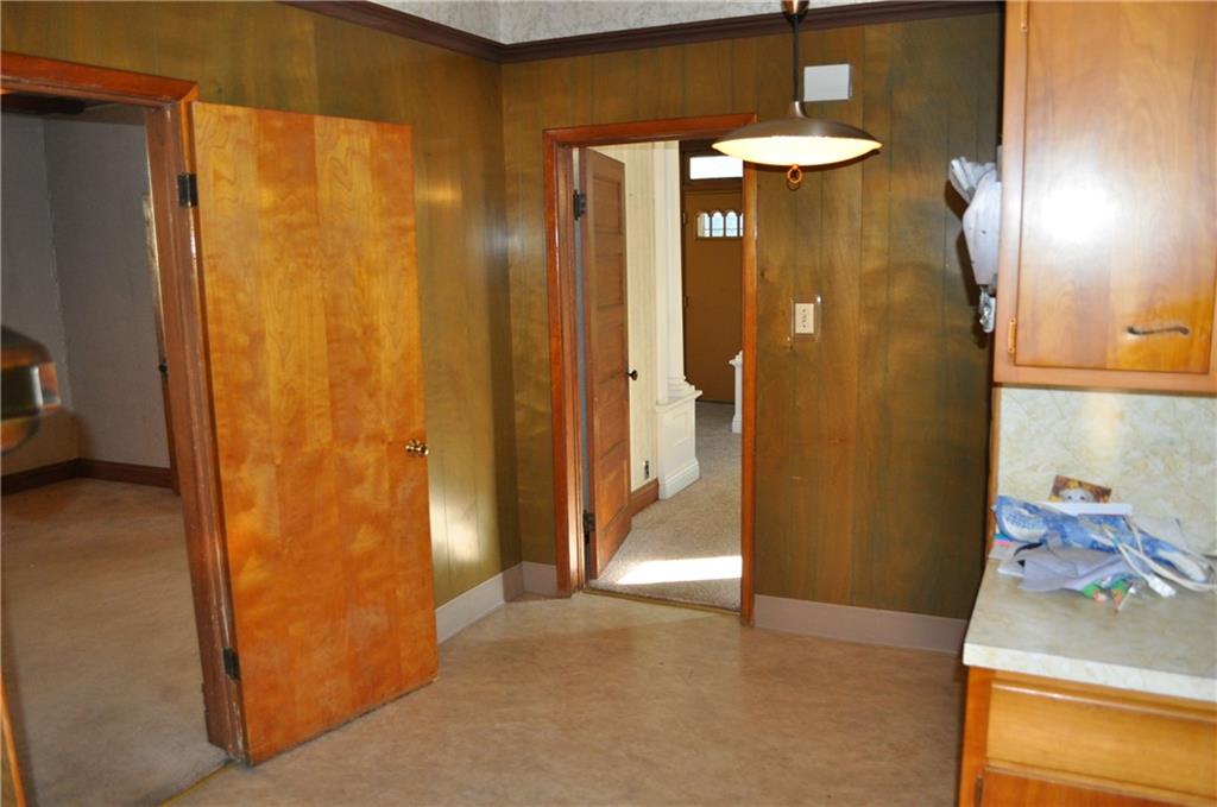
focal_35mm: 27
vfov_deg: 47.8
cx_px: 608
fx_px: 911
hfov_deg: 67.5
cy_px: 404
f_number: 3.5
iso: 800
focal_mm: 18
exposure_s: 1/100
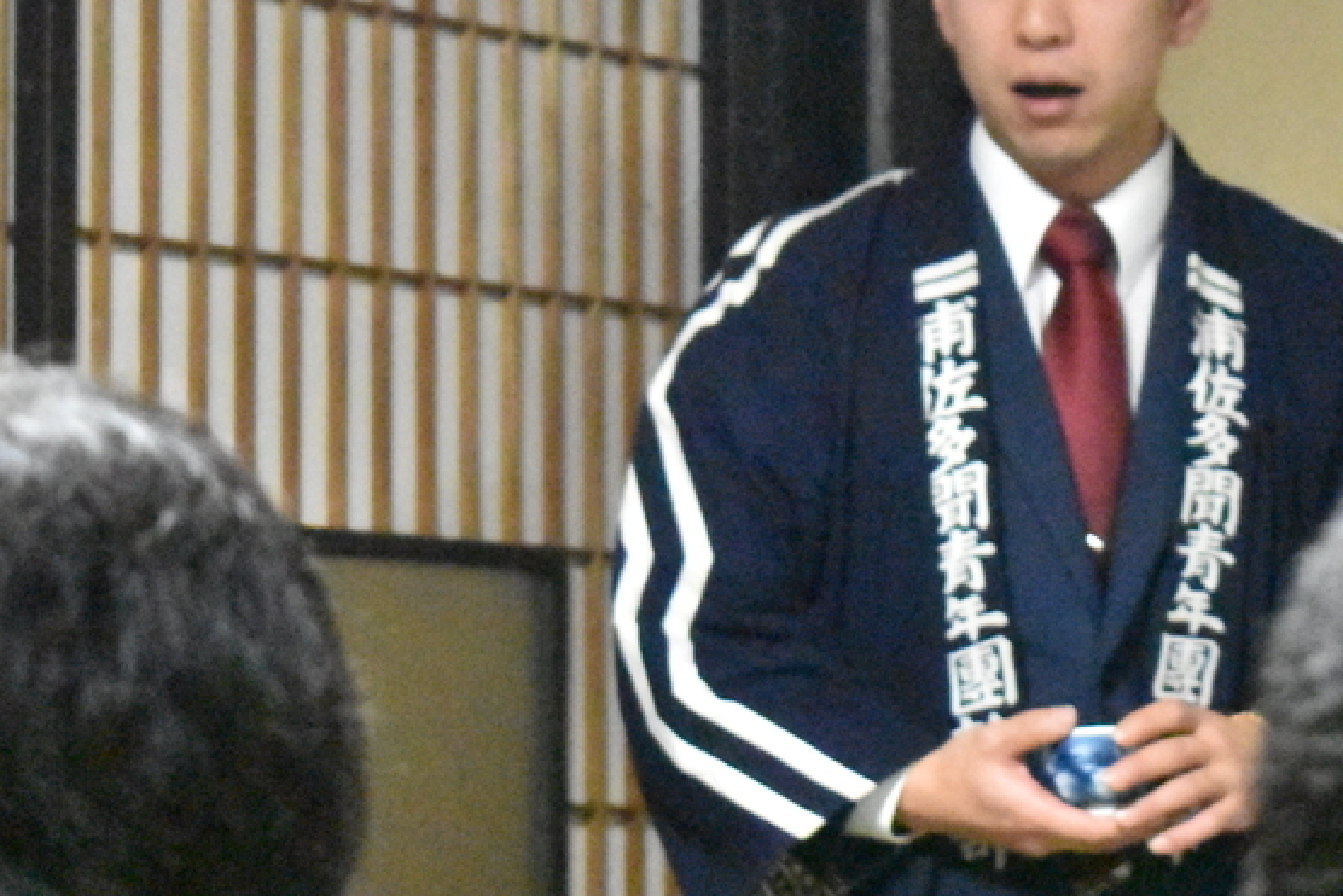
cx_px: 1070
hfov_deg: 11.5
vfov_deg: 7.7
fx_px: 6645
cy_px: 423
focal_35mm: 178
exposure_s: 1/125
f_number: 5.6
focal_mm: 55
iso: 25600
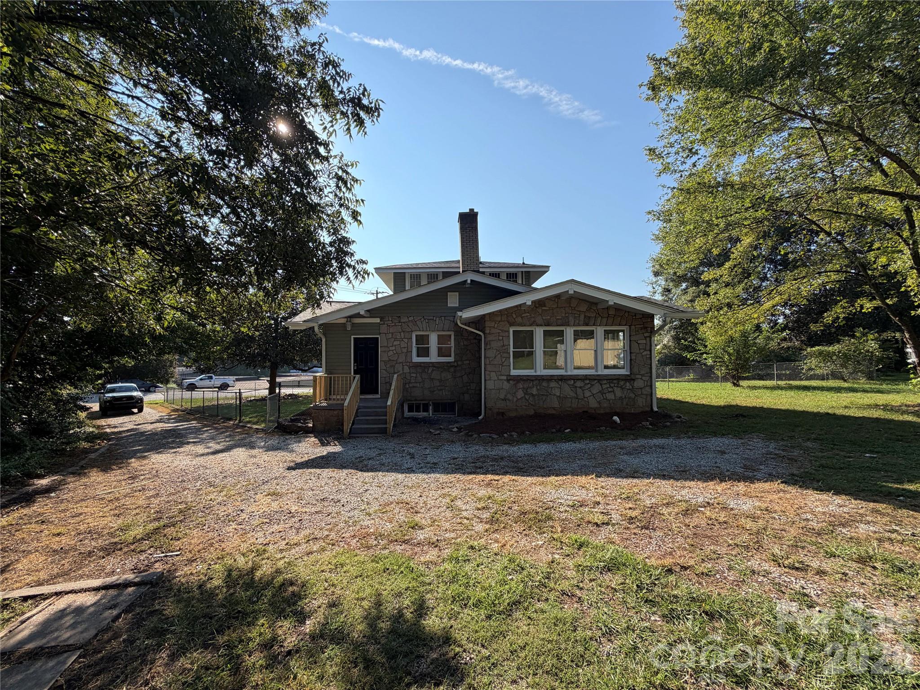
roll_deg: +0.6
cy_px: 345
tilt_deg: +2.6
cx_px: 460
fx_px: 372
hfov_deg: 102.1
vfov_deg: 85.7
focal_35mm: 14
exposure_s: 1/770
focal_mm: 2.22
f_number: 2.2
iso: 32
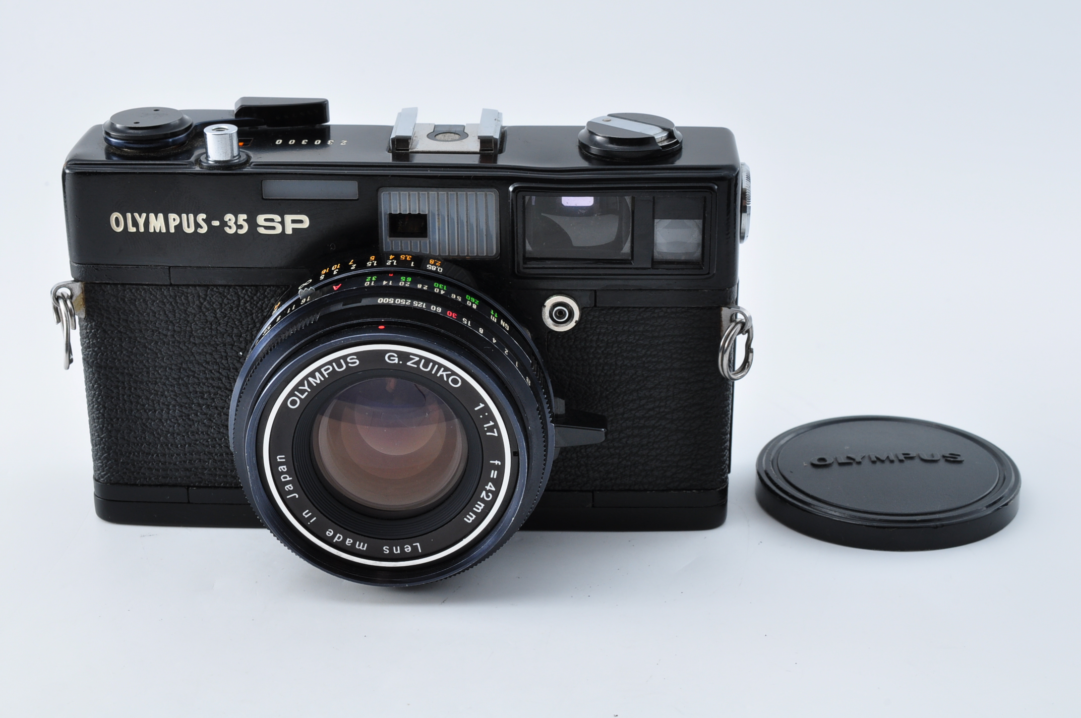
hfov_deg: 33.4
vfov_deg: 22.6
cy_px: 359
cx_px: 540
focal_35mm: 60
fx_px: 1799
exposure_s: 1/200
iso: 200
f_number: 16
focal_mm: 40
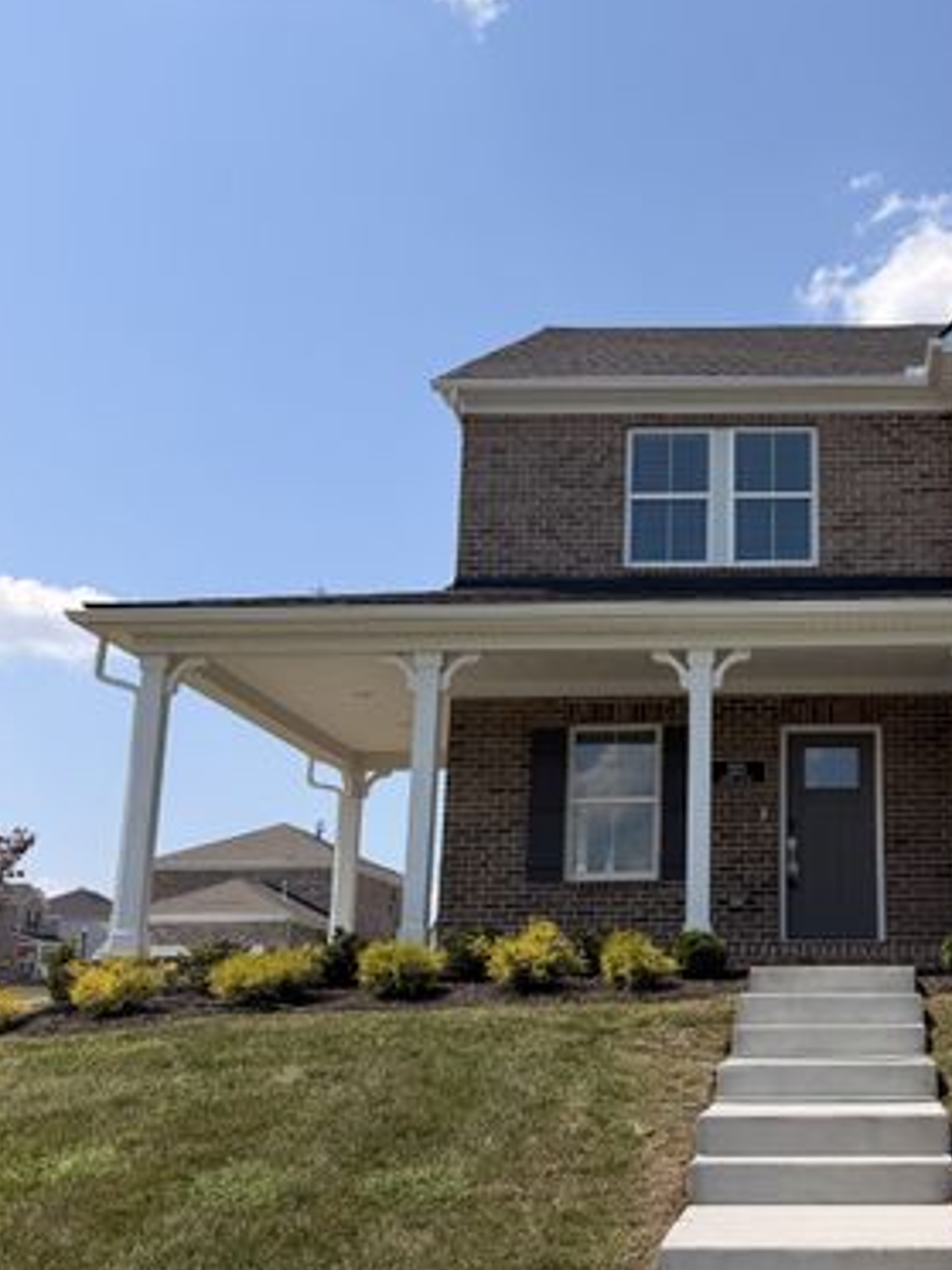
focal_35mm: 43
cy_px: 623
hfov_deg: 32.3
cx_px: 812
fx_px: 1577
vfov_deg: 43.8
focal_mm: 6.76
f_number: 1.78
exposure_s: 1/6173
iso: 80
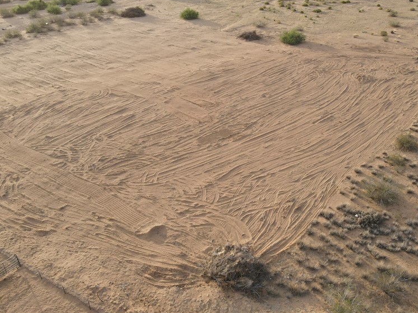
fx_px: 399
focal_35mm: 33
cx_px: 233
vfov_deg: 43.0
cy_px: 162
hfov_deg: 55.2
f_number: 2.8
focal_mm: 4.5
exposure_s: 1/160
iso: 100
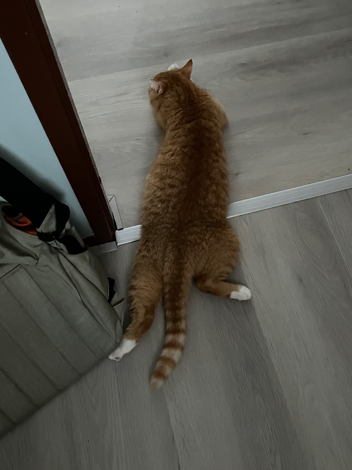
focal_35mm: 33
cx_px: 196
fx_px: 447
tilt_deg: -64.5
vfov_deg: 55.3
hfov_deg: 42.9
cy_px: 214
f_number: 1.8
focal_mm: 3.99
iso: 640
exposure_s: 1/20
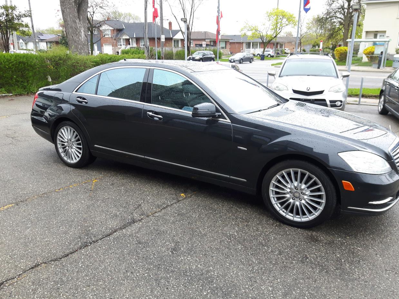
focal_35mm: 32
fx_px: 369
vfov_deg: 44.2
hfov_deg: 56.8
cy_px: 147
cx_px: 196
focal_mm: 3.7
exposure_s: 1/102
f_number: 1.9
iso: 40
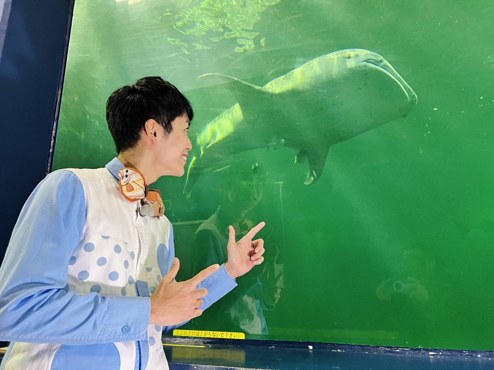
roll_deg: -0.3
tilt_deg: +16.5
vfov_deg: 53.1
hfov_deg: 67.3
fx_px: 371
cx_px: 247
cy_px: 185
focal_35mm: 26
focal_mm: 5.7
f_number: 1.5
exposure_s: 1/59
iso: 500
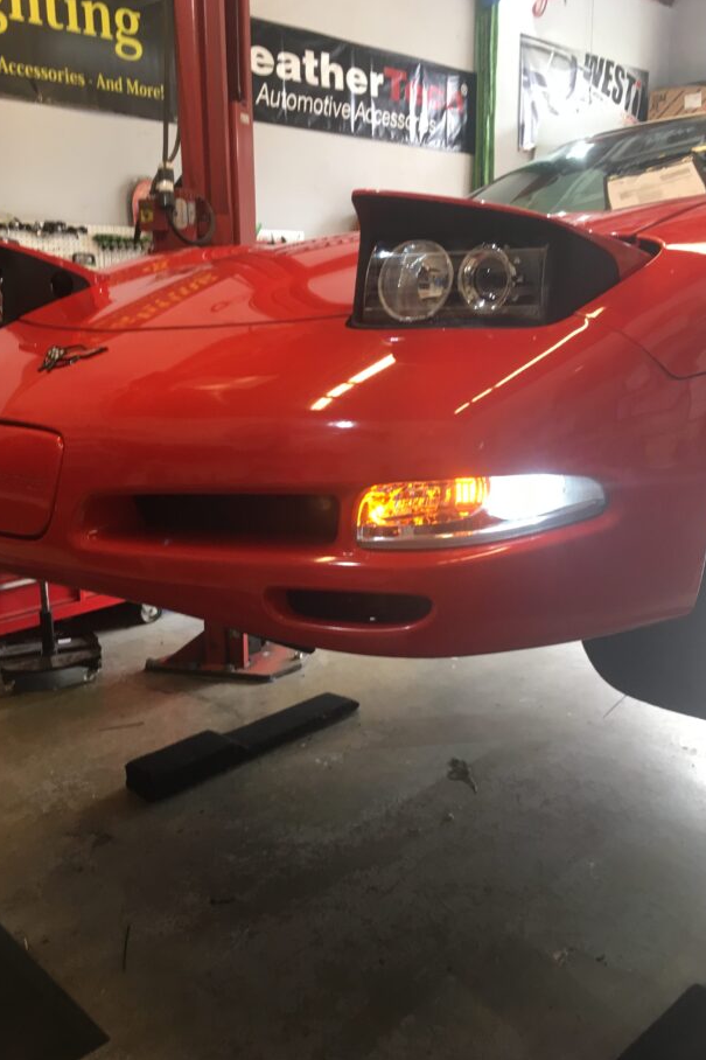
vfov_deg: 60.3
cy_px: 524
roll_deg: +0.0
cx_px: 340
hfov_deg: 42.3
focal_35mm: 31
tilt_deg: -14.6
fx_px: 912
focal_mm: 4.15
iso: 64
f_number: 2.2
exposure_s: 1/30
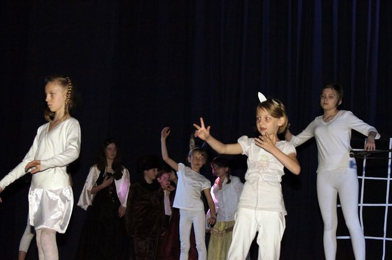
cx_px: 196
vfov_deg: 12.2
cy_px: 130
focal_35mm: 112
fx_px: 1224
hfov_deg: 18.2
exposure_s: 1/125
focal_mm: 75
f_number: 5.6
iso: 3200
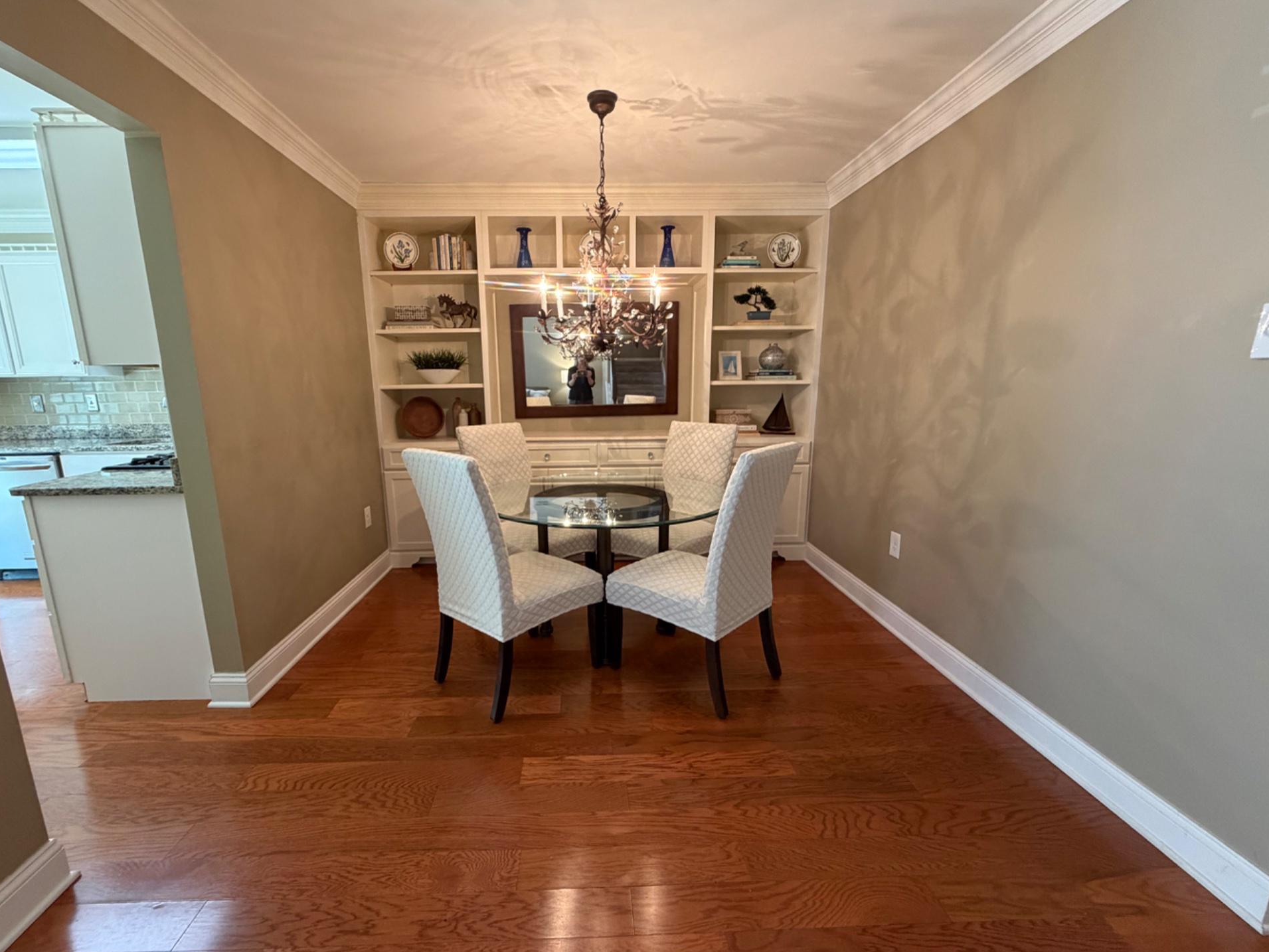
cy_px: 489
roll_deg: +1.6
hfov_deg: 98.1
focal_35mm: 15
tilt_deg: -11.6
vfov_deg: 81.7
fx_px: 550
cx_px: 602
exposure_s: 1/60
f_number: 2.2
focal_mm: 2.22
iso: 320
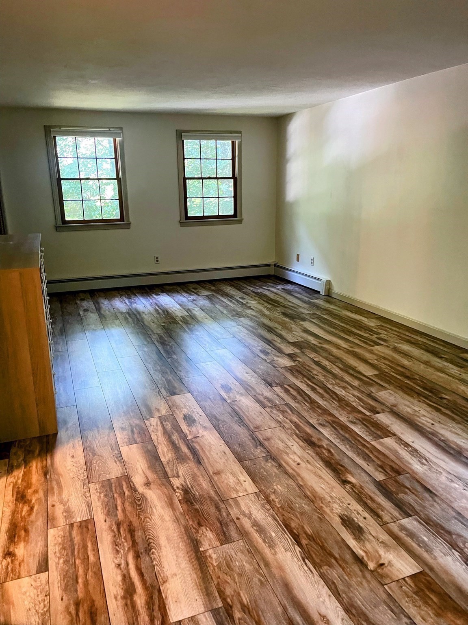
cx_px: 234
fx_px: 451
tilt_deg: -15.5
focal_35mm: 25
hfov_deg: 54.9
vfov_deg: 69.4
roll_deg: +1.8
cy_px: 312
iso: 500
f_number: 1.6
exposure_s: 1/60
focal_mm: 5.1
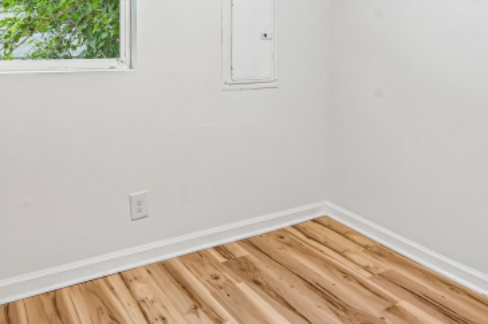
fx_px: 447
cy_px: 31
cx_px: 278
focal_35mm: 33
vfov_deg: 37.2
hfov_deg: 57.1
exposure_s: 1/15
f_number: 8
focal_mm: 16
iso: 360
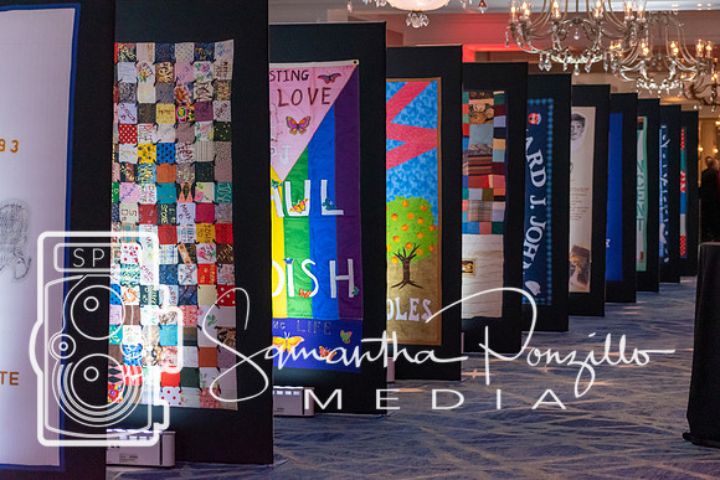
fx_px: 2100
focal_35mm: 105
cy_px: 240
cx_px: 360
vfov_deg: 13.0
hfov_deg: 19.5
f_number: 4.5
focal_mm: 70
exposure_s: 1/125
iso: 3200
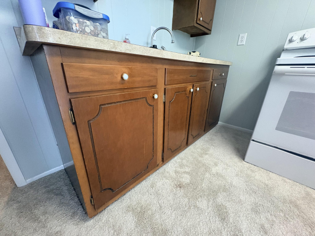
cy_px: 118
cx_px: 158
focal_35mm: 14
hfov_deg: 102.1
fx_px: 127
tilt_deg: -20.7
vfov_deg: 85.7
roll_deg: -0.6
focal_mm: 2.22
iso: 640
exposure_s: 1/60
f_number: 2.2
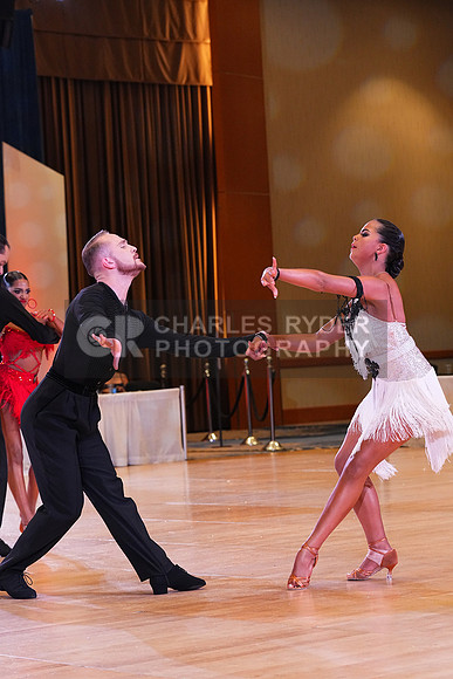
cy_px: 340
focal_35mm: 97
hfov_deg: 14.1
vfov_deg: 21.0
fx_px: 1830
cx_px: 226
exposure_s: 1/320
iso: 5000
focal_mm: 97
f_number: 5.6
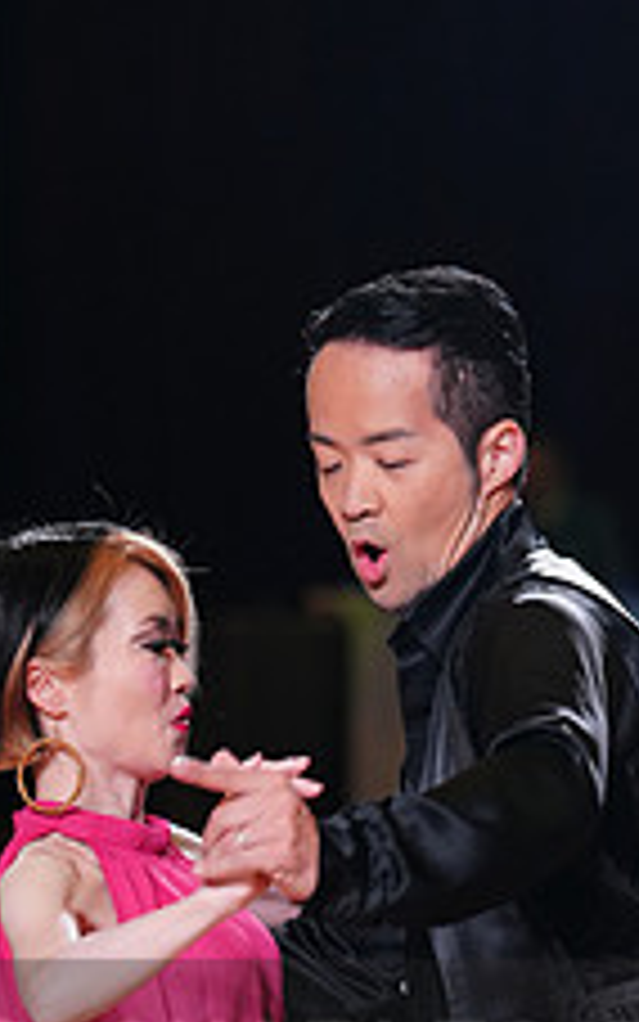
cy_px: 1112
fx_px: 7992
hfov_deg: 4.6
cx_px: 376
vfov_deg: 7.3
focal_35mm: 287
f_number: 2.8
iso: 1000
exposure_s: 1/400
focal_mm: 110
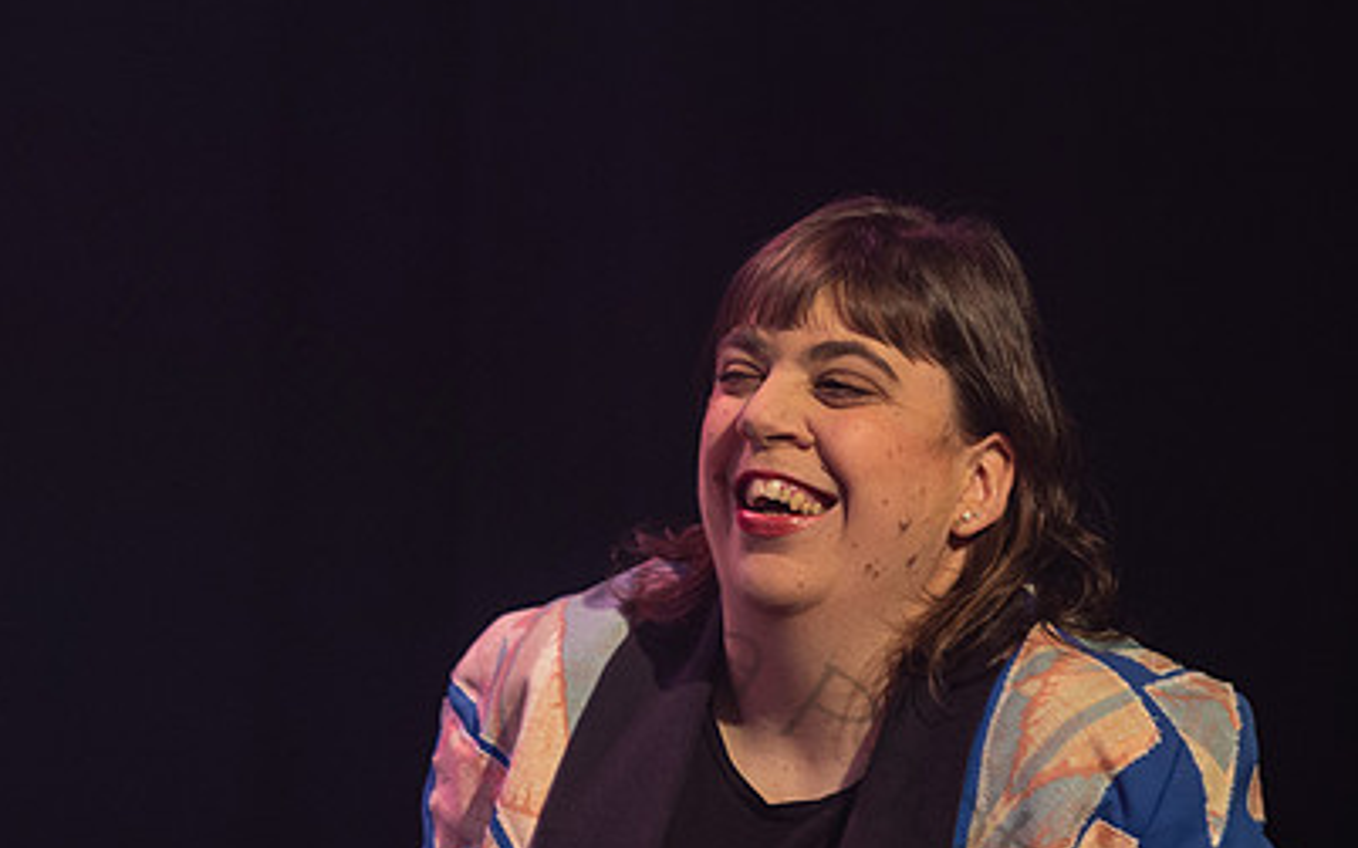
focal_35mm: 369
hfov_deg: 5.7
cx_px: 755
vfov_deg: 3.6
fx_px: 13653
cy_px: 503
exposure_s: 1/250
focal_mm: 175
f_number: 2.8
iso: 1000
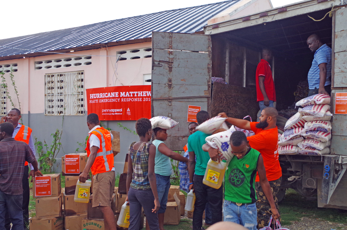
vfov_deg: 34.1
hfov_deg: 49.6
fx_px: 375
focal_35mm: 39
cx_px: 174
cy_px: 115
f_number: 5.6
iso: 400
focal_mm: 26.25
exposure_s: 1/50
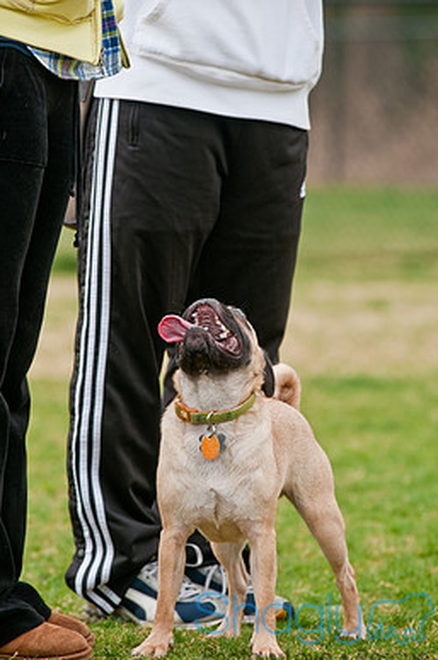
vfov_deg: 6.4
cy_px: 316
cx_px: 209
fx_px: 5903
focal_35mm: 323
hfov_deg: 4.2
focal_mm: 185
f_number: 5
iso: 200
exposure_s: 1/400
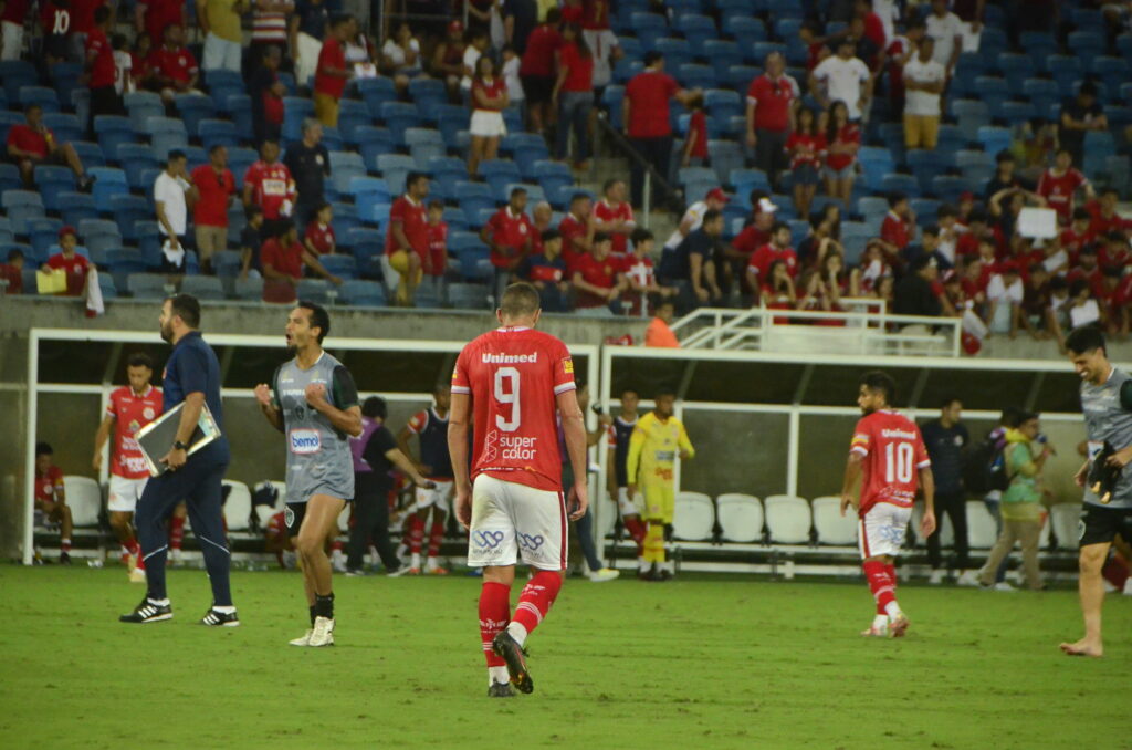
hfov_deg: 6.9
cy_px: 375
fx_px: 9413
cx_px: 566
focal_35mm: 300
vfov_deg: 4.6
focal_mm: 200
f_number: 5.6
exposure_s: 1/1000
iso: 4000
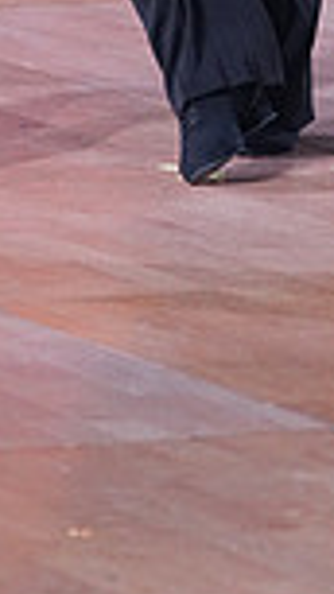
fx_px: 7766
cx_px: -130
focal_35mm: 493
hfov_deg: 2.5
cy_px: -462
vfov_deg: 4.3
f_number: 4
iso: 2000
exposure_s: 1/250
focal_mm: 124
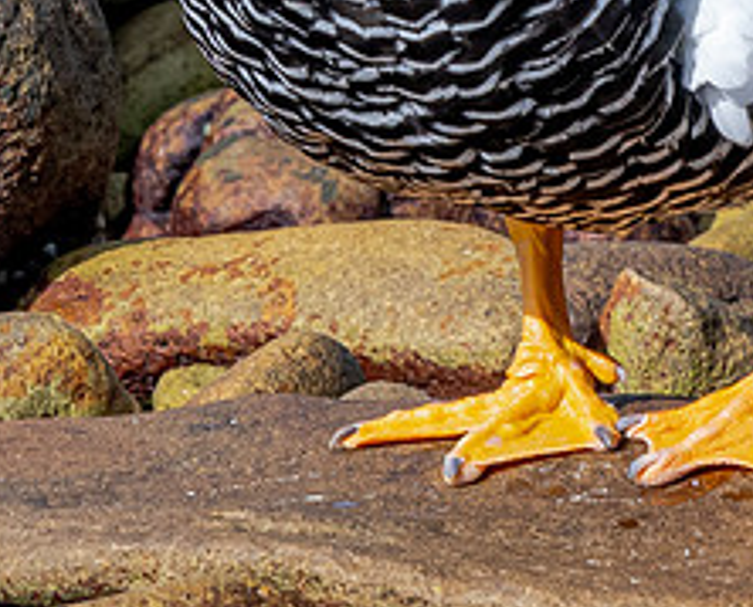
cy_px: -304
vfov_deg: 0.7
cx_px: 622
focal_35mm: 2310
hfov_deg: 0.8
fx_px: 51639
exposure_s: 1/640
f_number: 8
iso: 320
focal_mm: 300
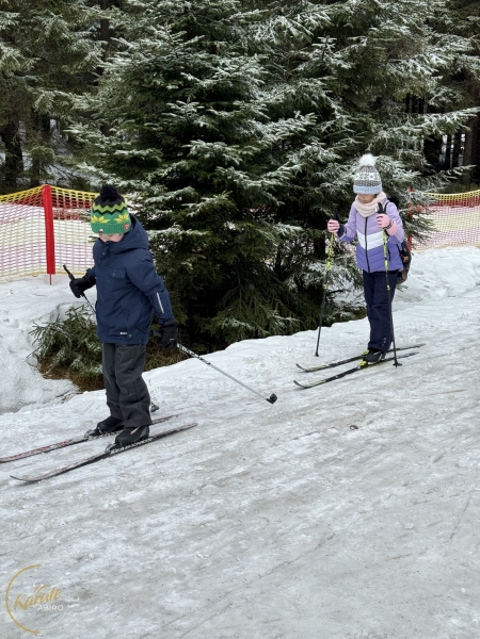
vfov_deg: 39.7
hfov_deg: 30.3
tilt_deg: -10.2
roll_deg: -1.8
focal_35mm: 48
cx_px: 240
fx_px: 887
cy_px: 320
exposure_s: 1/1560
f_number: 1.78
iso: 64
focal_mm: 6.86
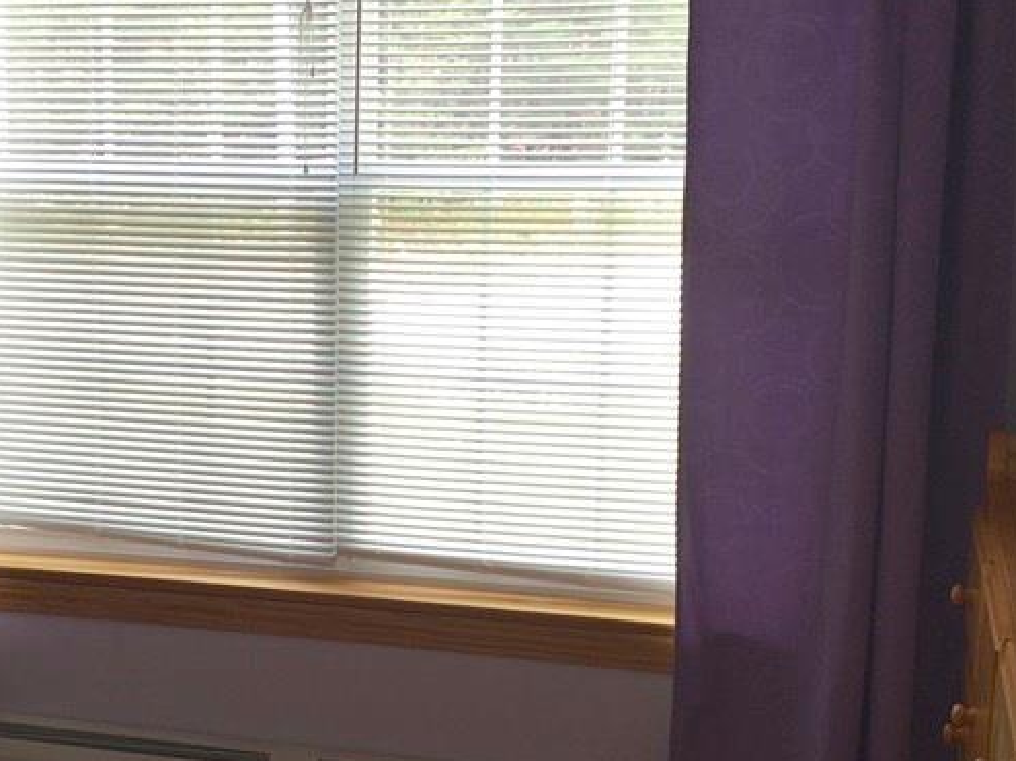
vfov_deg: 24.3
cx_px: 273
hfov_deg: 31.7
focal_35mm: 60
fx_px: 1761
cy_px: 505
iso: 50
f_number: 2.2
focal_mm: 4.15
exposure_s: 1/60
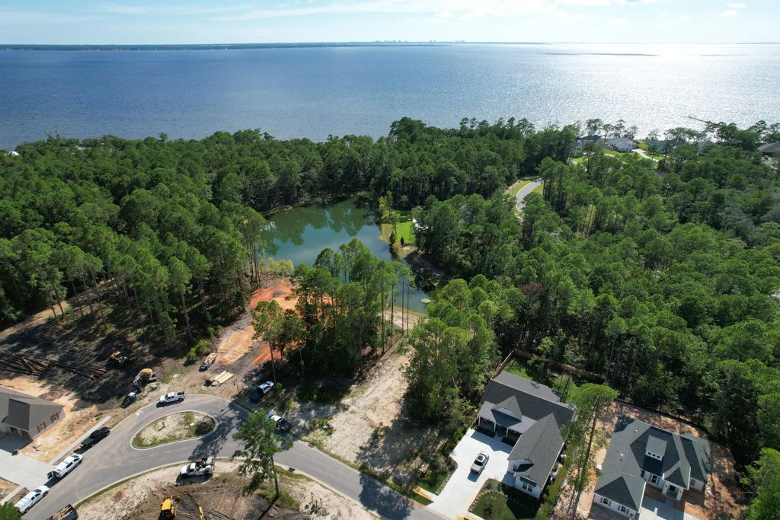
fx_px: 477
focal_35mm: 22
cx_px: 390
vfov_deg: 57.2
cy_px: 260
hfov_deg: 78.6
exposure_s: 1/2000
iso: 100
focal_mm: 8.38
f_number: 2.8
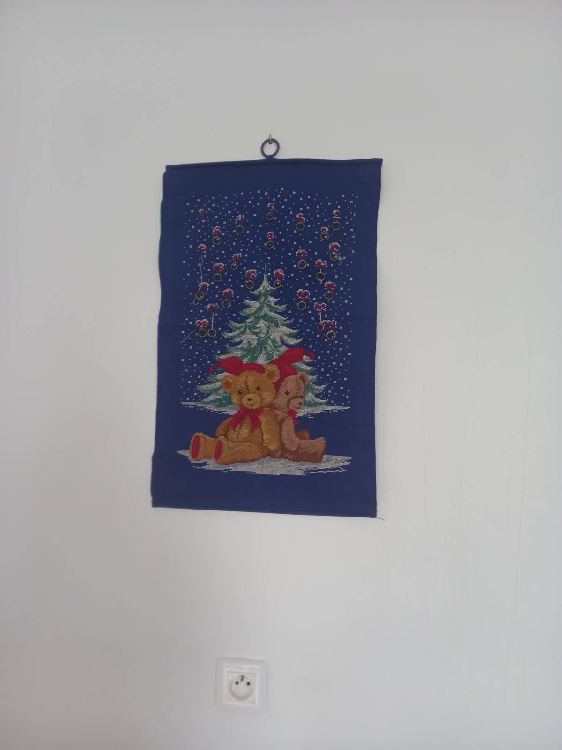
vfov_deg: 69.4
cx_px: 281
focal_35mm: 25
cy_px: 375
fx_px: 541
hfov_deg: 54.9
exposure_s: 1/24
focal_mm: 4.6
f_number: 2
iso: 200
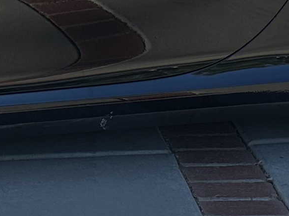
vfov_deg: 8.9
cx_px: 22
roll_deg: -0.2
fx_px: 1386
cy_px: -12
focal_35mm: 166
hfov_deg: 11.8
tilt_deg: -12.5
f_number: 1.78
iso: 80
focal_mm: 6.86
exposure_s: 1/1587
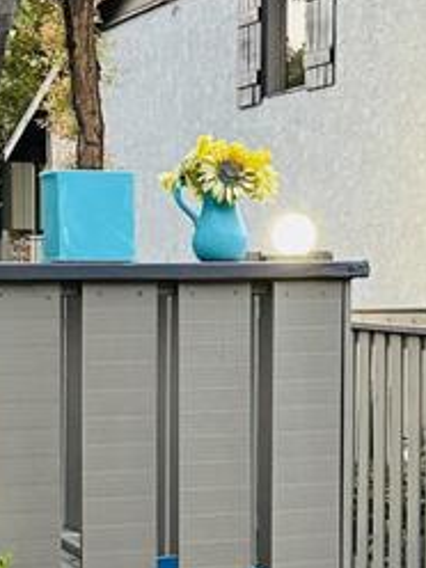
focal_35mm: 99
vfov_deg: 19.8
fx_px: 1624
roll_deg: +0.0
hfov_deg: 14.9
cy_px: 355
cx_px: 160
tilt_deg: -3.9
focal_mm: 6.86
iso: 640
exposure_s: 1/40
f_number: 1.78
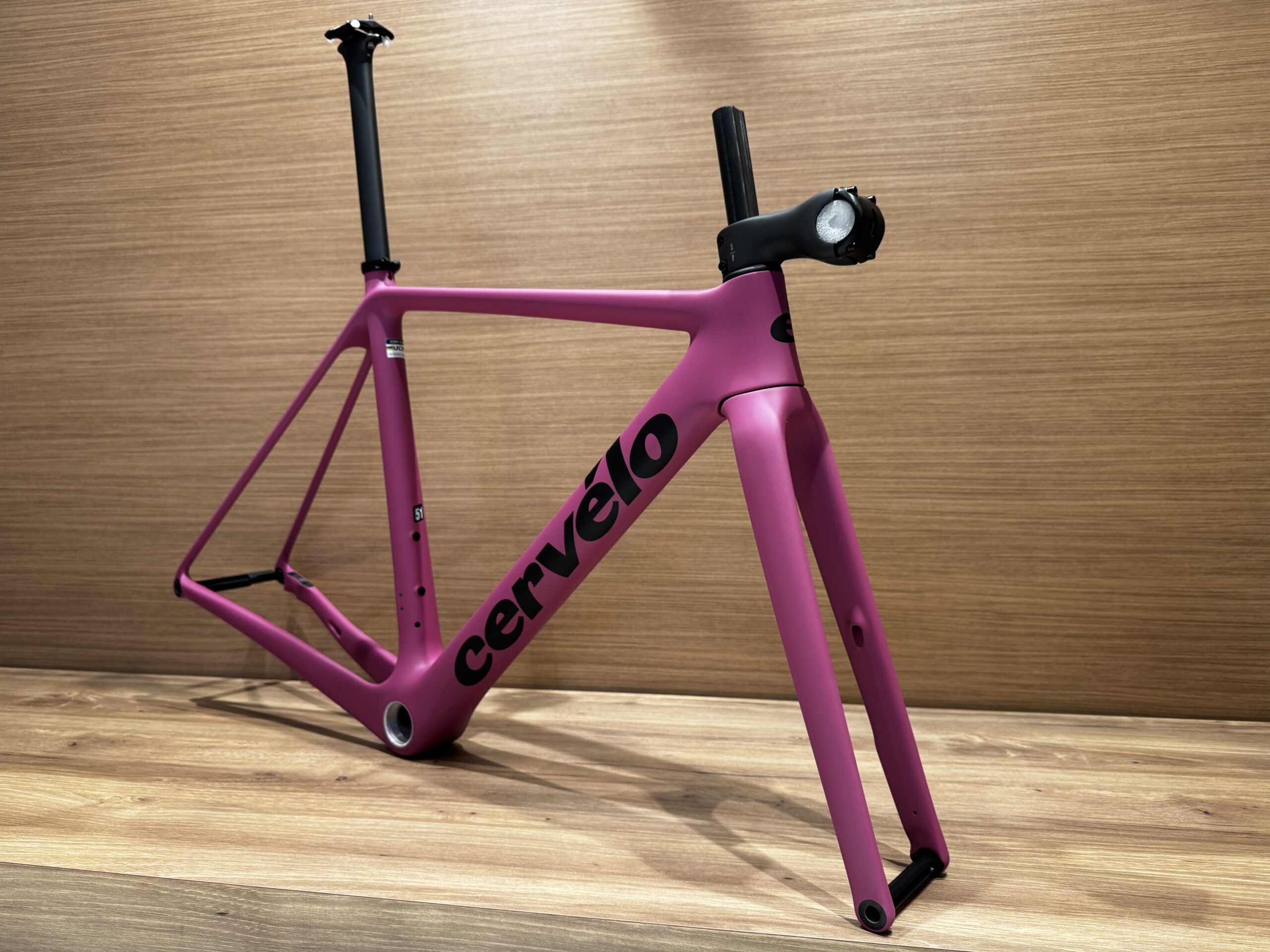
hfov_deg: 71.6
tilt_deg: -2.1
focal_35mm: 24
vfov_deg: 56.8
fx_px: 881
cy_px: 476
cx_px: 635
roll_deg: +0.9
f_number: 1.78
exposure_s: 1/50
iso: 125
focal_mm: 6.76
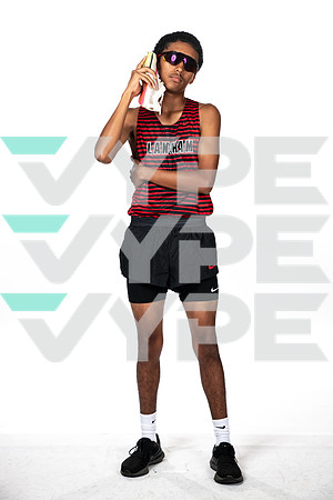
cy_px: 250
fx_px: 832
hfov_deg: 22.6
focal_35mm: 60
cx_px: 166
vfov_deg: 33.4
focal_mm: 60
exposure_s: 1/320
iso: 400
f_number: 7.1
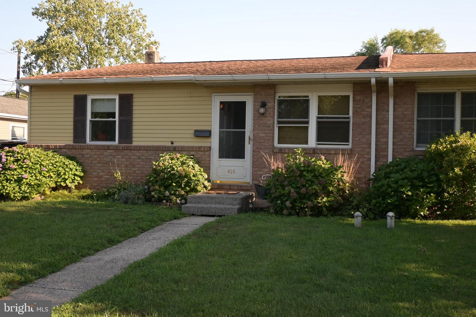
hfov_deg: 48.7
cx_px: 238
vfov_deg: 33.6
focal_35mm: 40
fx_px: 526
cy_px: 158
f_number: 4.5
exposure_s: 1/250
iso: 220
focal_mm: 26.5
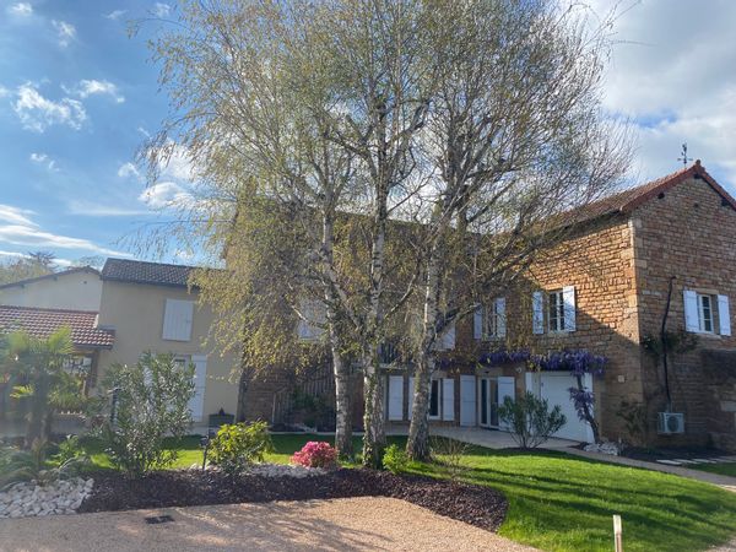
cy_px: 276
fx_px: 553
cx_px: 368
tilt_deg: +11.7
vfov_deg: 53.1
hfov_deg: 67.3
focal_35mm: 26
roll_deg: -2.0
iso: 32
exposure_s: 1/2625
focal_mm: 4.25
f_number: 1.8
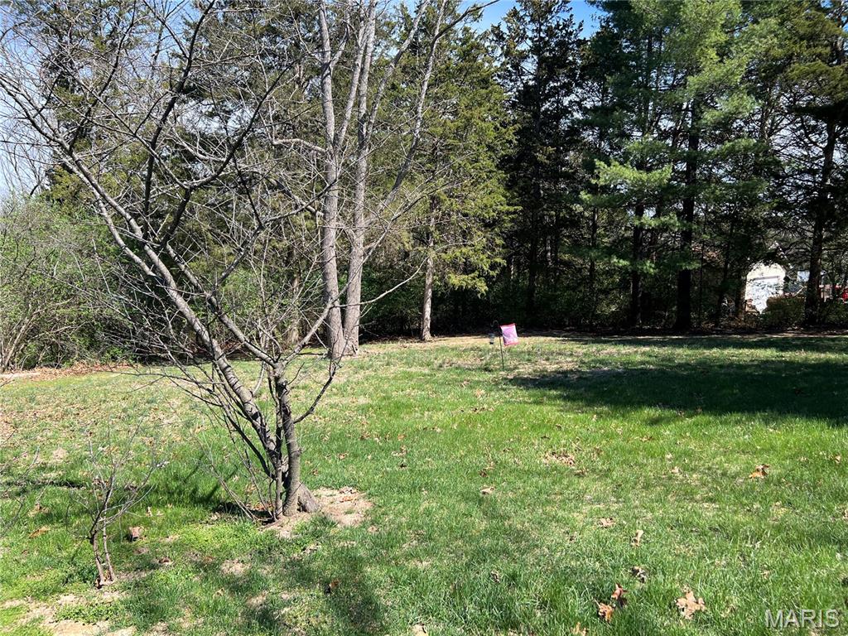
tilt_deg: -9.0
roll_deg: -1.7
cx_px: 424
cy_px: 318
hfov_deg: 67.3
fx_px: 637
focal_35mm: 26
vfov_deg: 53.1
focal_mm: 5.7
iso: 50
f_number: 1.5
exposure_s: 1/1488
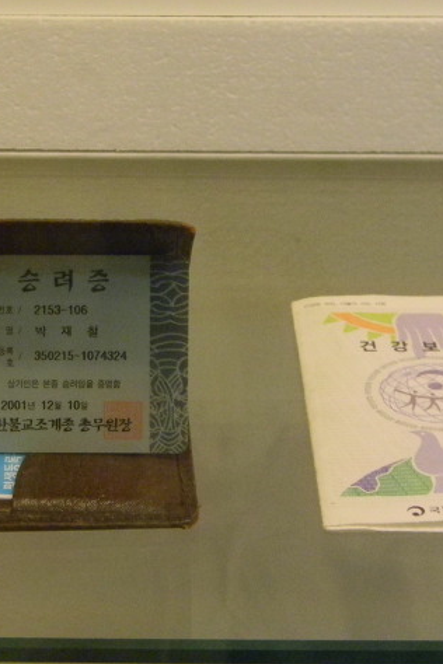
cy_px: 332
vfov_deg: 21.7
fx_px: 1735
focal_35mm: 94
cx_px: 205
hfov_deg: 14.5
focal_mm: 12.2
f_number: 4.3
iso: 200
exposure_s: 1/35
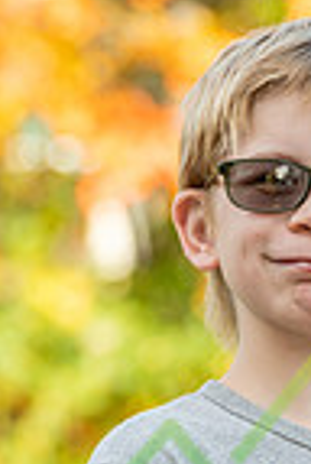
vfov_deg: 3.3
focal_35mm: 627
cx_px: 326
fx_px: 8085
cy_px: 522
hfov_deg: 2.2
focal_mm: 200
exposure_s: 1/100
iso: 100
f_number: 6.3
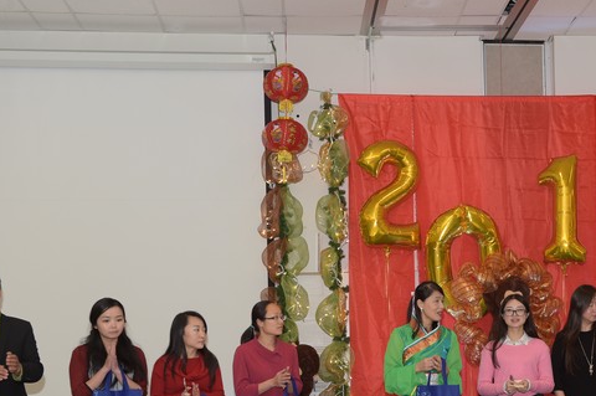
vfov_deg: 19.2
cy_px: 318
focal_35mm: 70
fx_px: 1158
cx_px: 407
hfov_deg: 28.6
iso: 400
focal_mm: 42
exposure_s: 1/160
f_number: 4
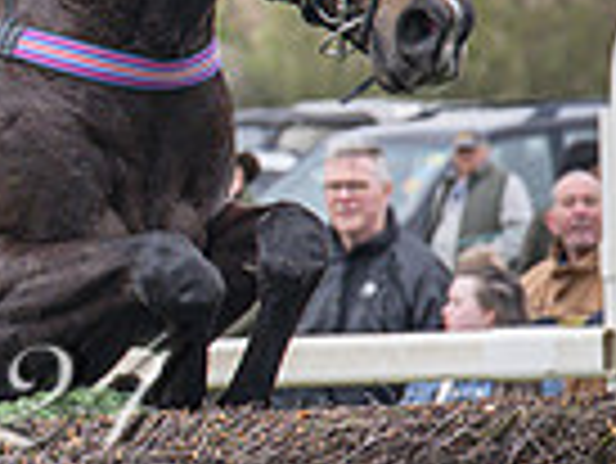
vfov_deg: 2.8
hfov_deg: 3.7
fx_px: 9369
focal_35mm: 526
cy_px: 287
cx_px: -365
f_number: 4
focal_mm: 70
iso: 500
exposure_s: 1/1600
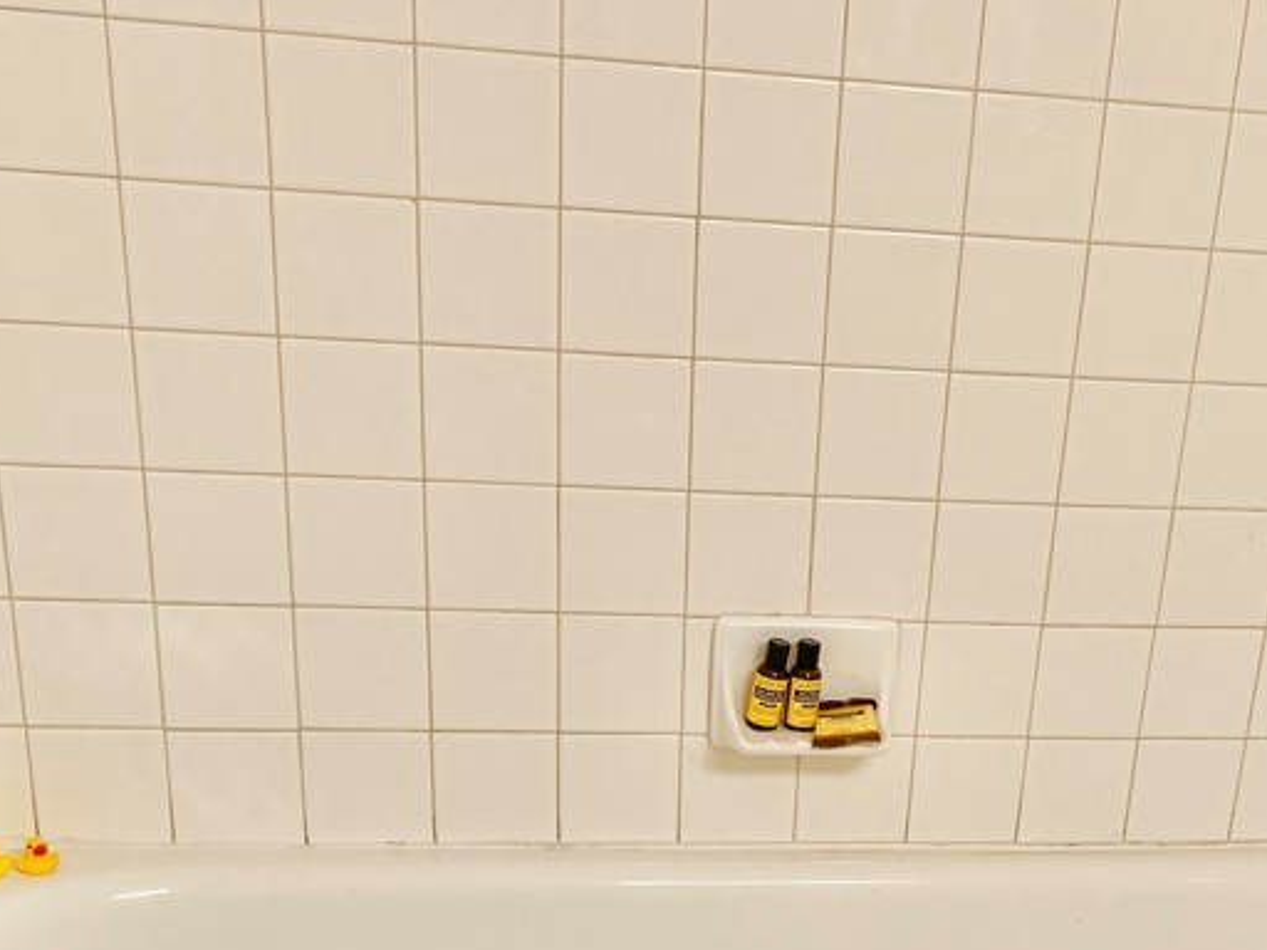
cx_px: 871
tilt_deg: -25.2
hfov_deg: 36.3
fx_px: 1903
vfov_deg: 26.8
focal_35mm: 52
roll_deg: -4.6
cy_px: 908
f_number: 1.5
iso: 64
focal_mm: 5.7
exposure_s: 1/60
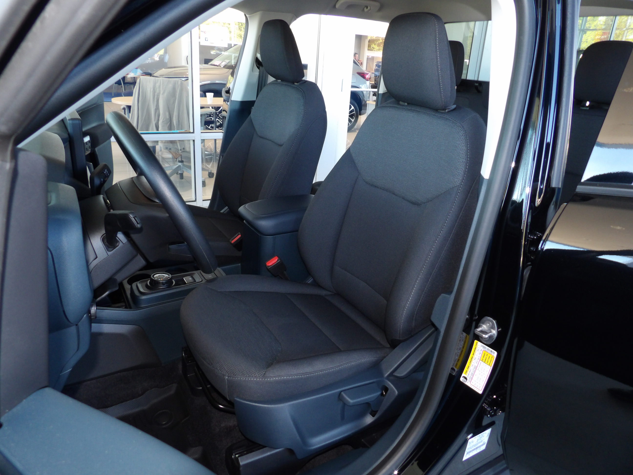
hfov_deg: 71.6
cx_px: 316
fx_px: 439
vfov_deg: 56.8
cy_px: 238
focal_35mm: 24
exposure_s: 1/32
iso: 200
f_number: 3.2
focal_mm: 4.3
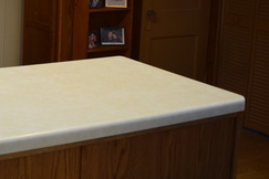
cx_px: -22
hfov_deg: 26.4
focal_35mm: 71
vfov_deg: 18.5
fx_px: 530
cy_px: -16
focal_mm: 18
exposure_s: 1/60
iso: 500
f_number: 4
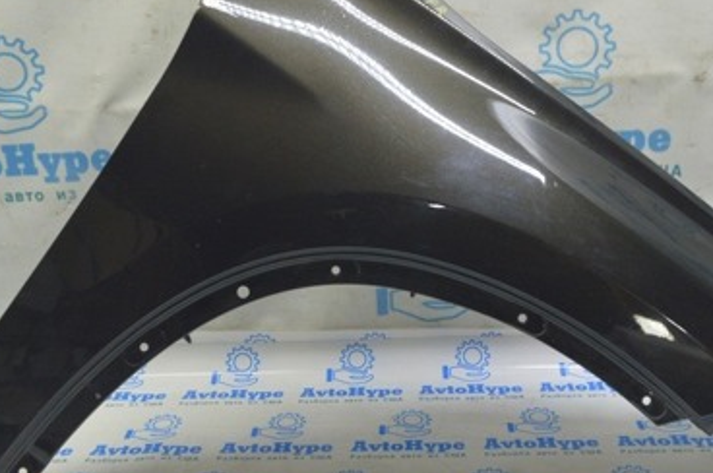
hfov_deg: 42.0
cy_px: 173
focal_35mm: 47
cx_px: 345
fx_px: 929
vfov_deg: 28.4
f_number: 5.6
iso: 400
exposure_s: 1/20
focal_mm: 18
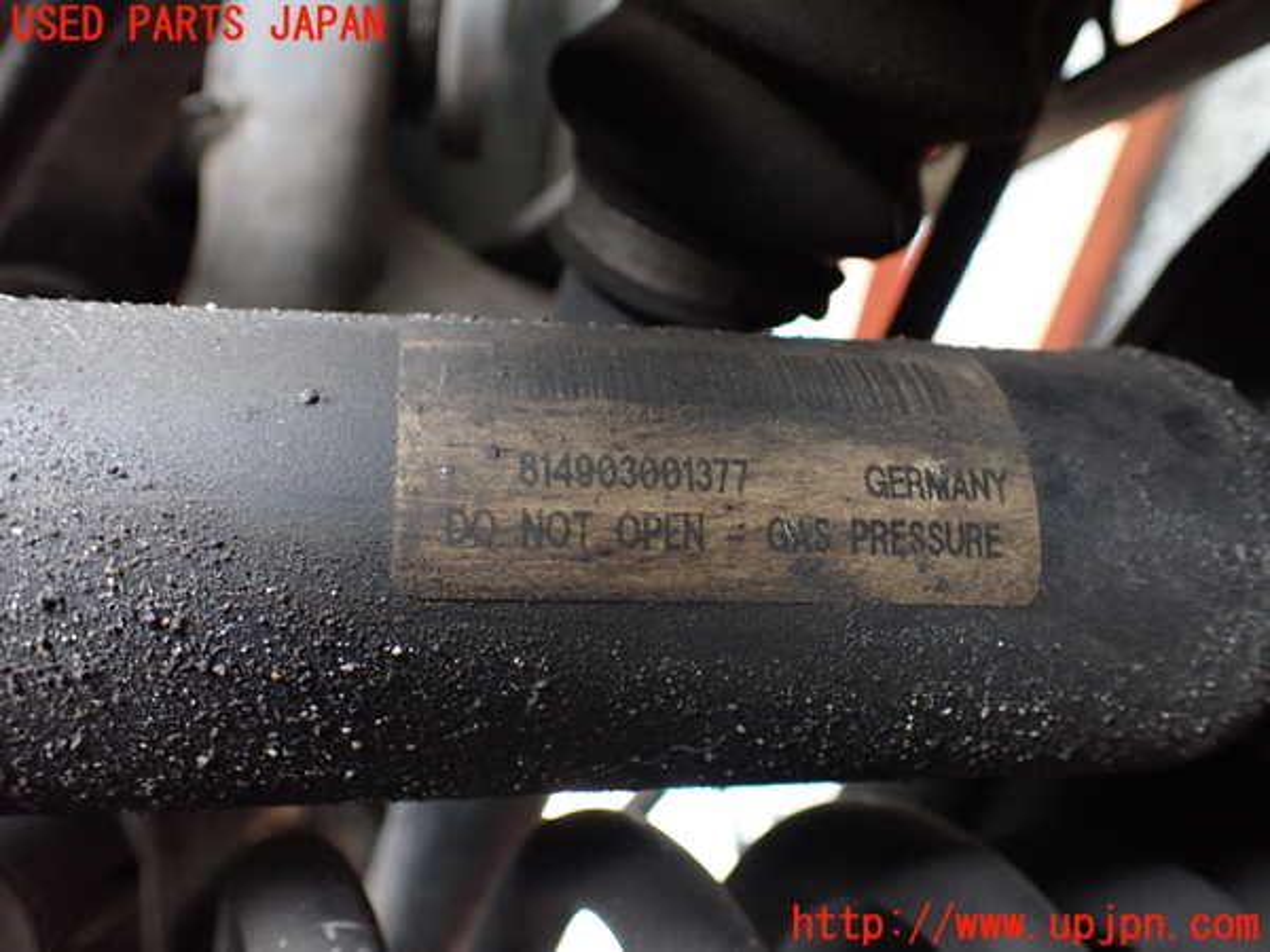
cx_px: 635
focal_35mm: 30
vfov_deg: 46.8
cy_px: 476
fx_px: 1101
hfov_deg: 60.0
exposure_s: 1/30
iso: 800
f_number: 2.3
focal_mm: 5.4
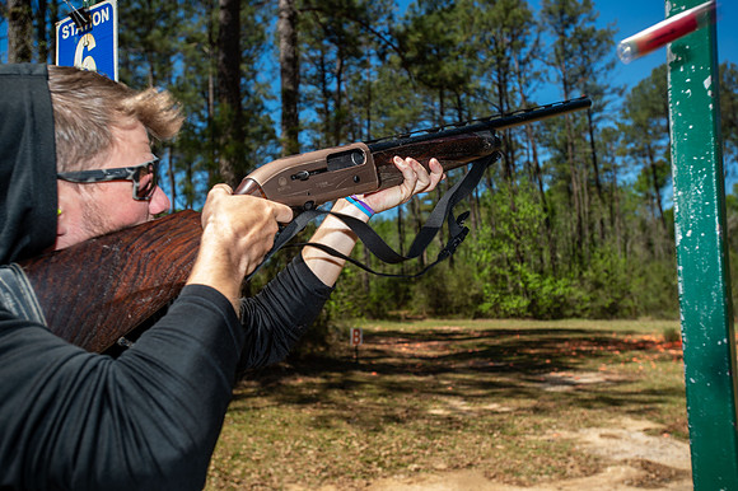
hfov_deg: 54.5
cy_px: 246
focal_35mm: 35
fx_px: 717
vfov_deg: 37.8
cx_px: 369
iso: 100
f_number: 5.6
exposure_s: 1/250
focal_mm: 35
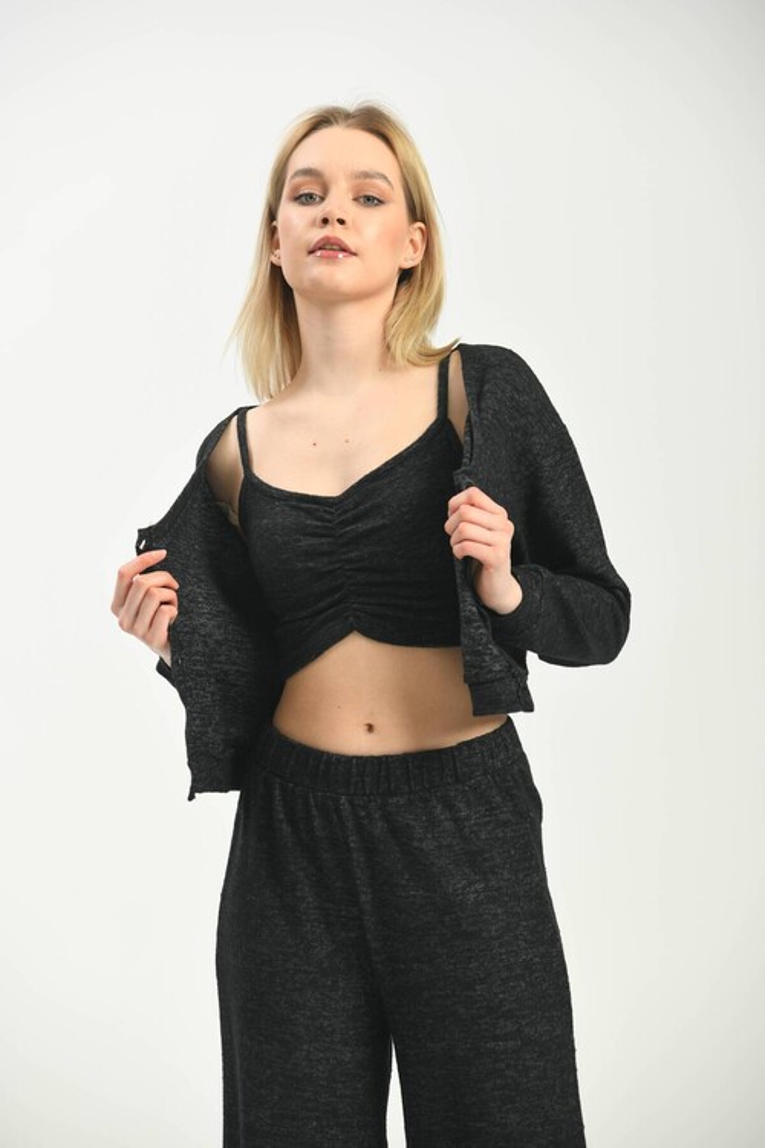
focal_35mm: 175
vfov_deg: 11.7
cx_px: 382
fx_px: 5578
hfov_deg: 7.8
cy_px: 574
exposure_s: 1/160
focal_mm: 175
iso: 100
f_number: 6.3
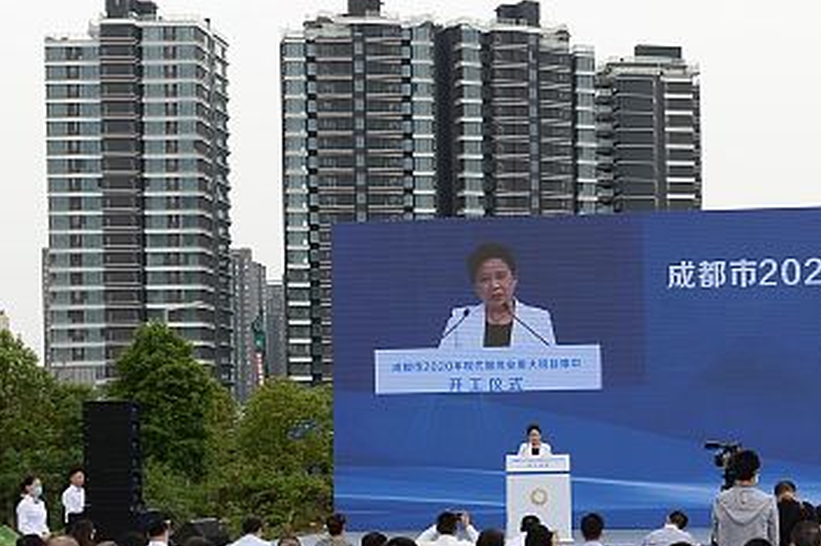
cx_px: 893
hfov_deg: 19.8
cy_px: 484
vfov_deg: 13.7
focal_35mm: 99
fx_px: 2256
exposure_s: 1/250
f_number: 5
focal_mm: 29
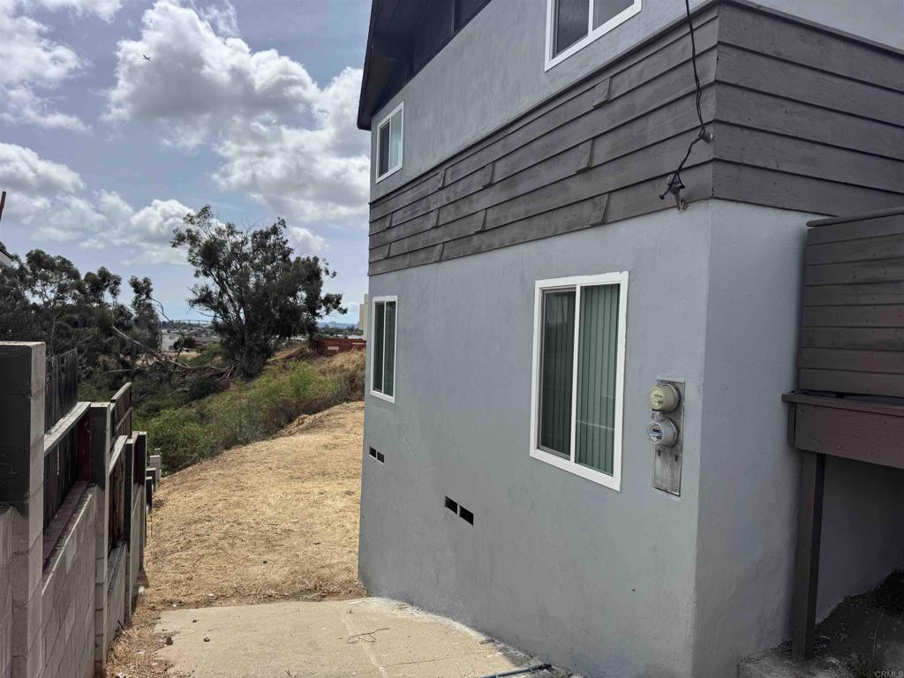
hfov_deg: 71.6
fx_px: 627
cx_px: 452
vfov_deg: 56.8
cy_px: 339
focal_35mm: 24
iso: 80
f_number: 1.78
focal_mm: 6.76
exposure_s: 1/7937
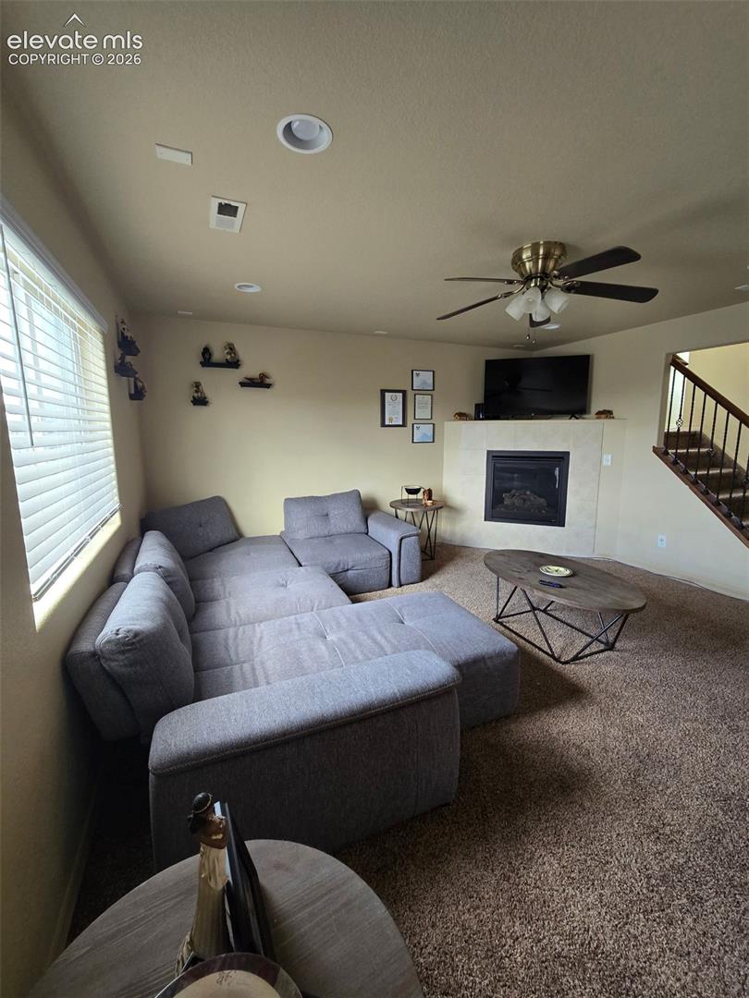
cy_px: 499
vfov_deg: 106.2
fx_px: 375
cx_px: 374
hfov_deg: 89.9
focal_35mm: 13
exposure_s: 1/60
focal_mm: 2.2
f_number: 2.2
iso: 125
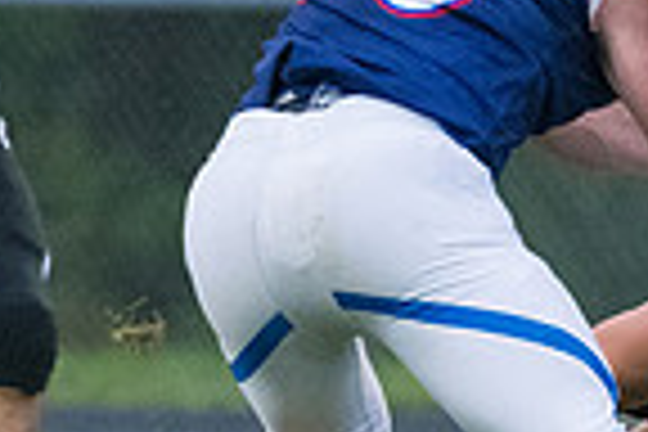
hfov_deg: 1.2
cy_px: 117
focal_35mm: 1686
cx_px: 801
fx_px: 30346
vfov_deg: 0.8
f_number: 5.6
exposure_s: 1/2000
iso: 6400
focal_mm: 280
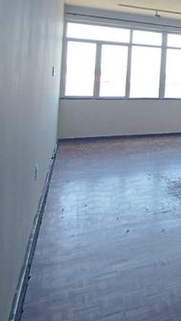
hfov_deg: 17.8
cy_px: 84
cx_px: 377
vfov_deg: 46.8
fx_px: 358
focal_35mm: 42
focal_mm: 1.64
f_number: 2.2
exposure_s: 1/50
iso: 80
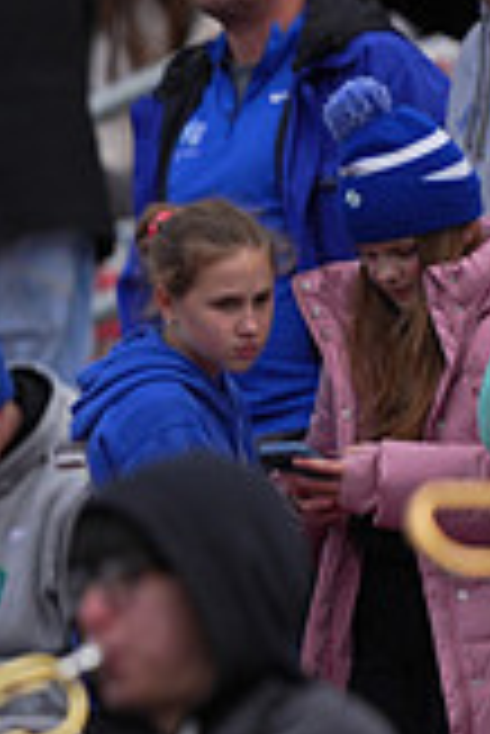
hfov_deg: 1.3
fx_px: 21696
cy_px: 507
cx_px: -751
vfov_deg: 1.9
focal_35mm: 1065
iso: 250
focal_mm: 300
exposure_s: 1/2500
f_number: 2.8
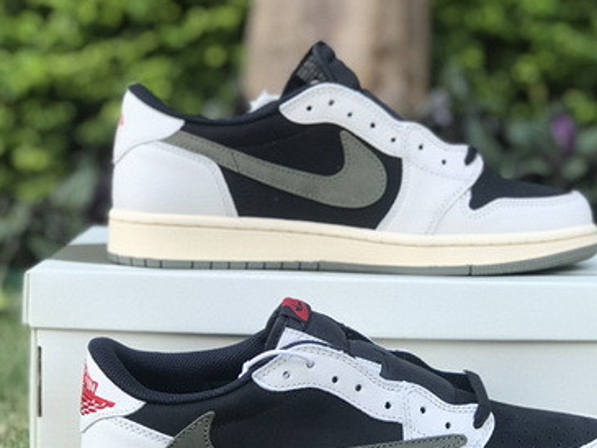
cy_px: 292
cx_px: 352
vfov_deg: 17.1
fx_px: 1484
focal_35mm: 86
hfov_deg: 22.7
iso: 20
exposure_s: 1/100
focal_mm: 6.6
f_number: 2.8
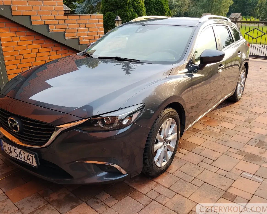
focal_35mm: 31
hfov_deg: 57.2
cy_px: 109
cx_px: 139
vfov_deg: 47.1
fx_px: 245
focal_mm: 4.22
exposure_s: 1/208
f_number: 1.8
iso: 50
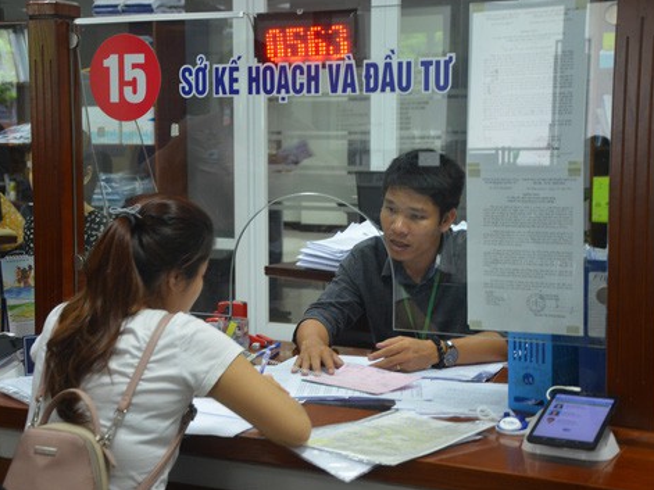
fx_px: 1247
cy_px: 244
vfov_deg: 22.2
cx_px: 289
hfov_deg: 29.4
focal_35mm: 66
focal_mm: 40
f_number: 4.5
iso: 640
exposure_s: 1/30
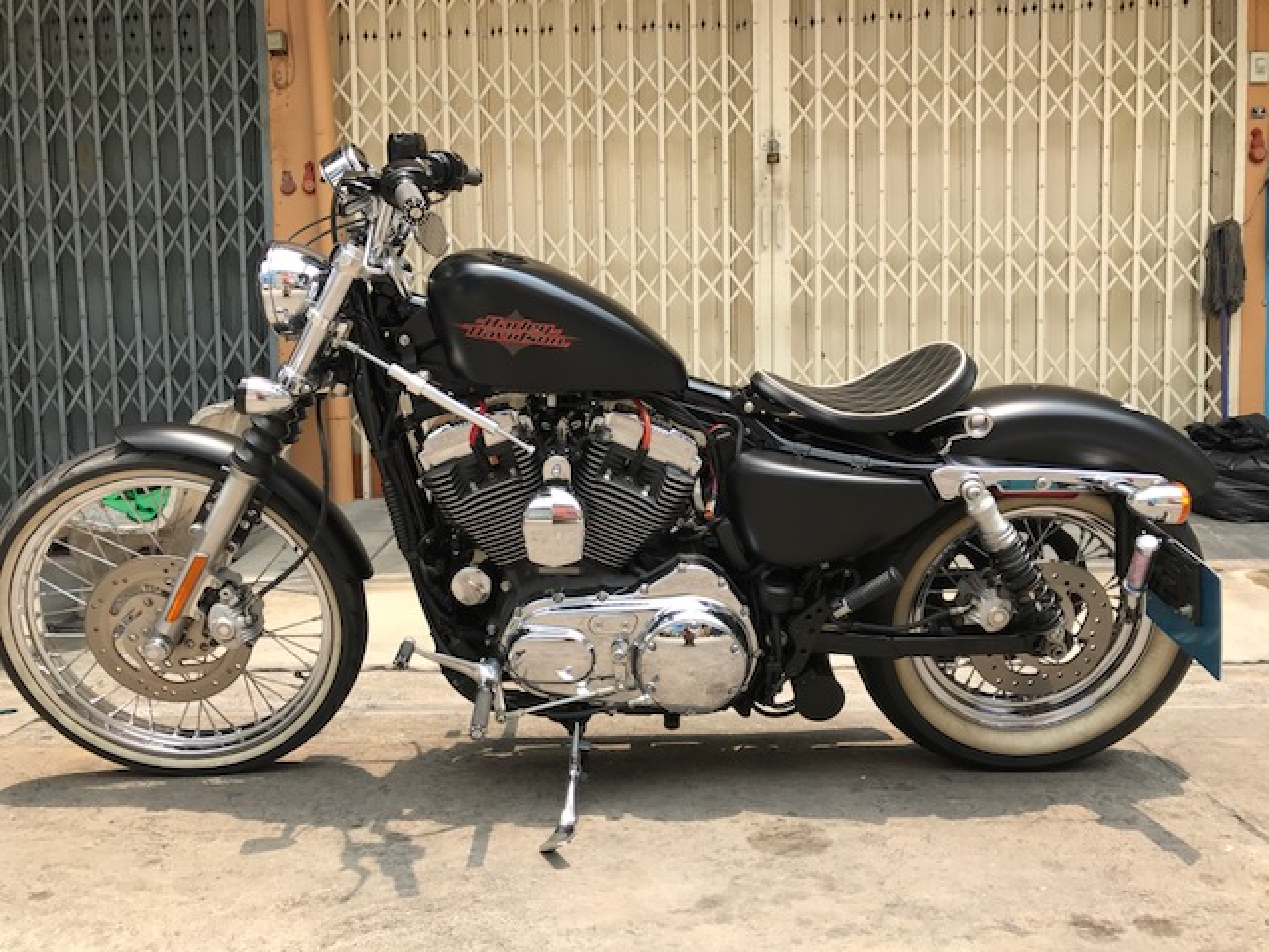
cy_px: 476
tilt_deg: -4.6
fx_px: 1026
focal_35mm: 28
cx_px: 634
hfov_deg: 63.4
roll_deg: +1.6
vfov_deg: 49.7
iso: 20
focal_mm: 3.99
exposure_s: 1/855
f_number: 1.8
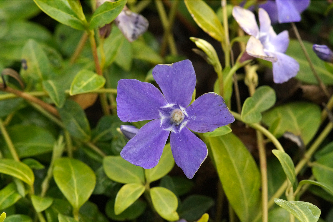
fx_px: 1387
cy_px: 111
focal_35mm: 150
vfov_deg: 9.1
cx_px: 166
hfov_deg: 13.7
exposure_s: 1/160
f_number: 8
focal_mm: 100
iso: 1250
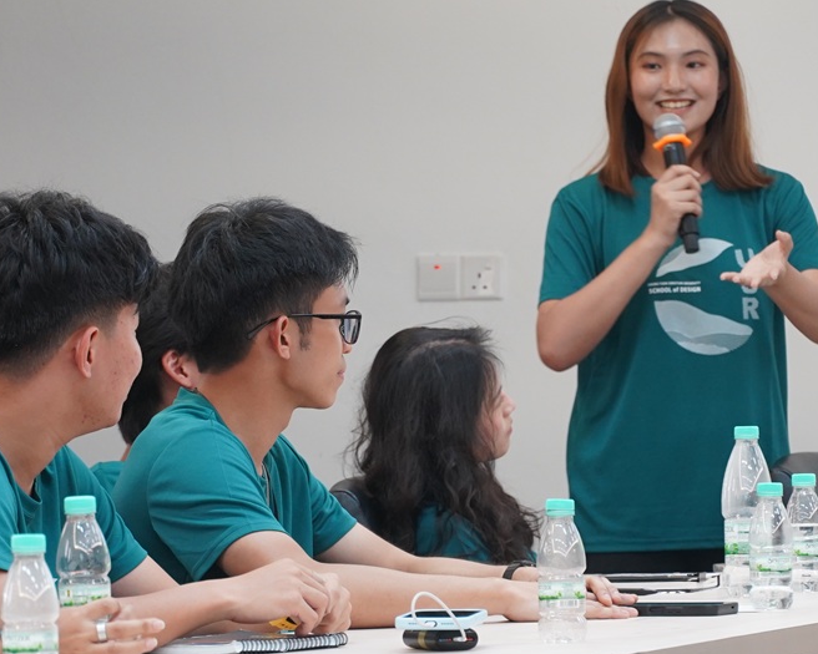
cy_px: 346
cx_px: 347
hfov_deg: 8.8
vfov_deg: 7.0
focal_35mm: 220
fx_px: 5327
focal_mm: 103
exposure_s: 1/30
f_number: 7.1
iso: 1600
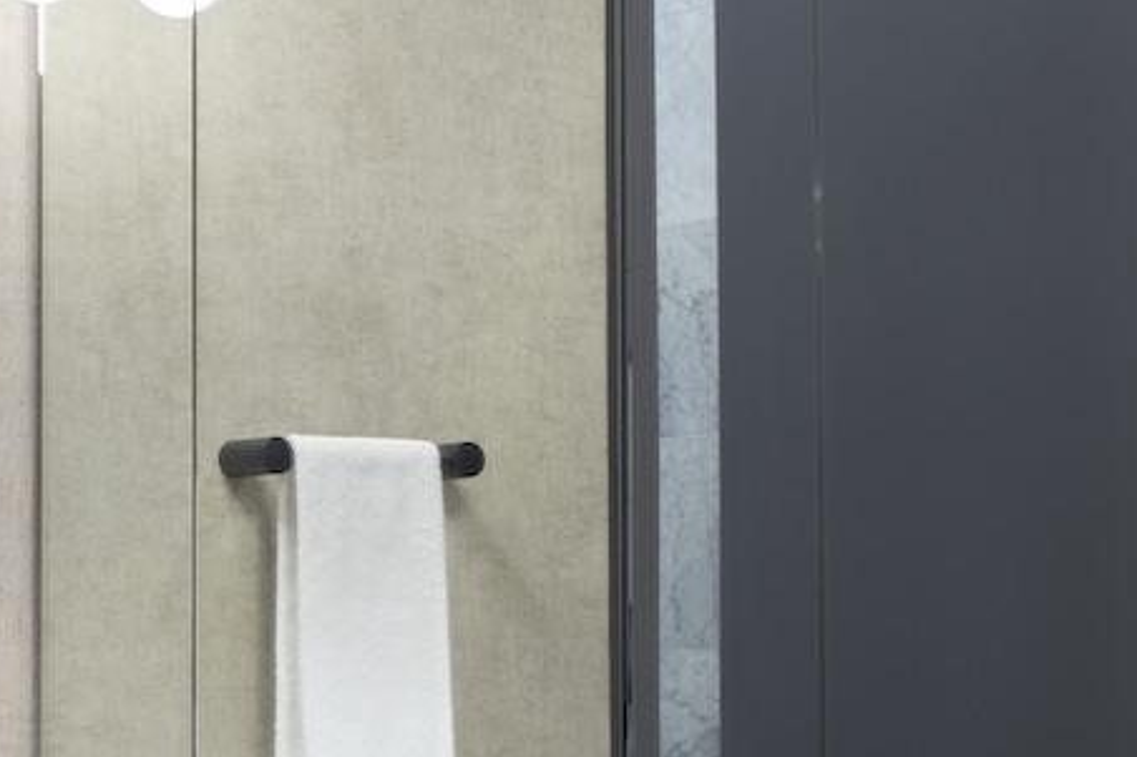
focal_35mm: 102
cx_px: 161
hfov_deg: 19.7
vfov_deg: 13.1
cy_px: 880
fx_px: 3220
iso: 400
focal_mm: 24
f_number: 11
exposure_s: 1/2.5
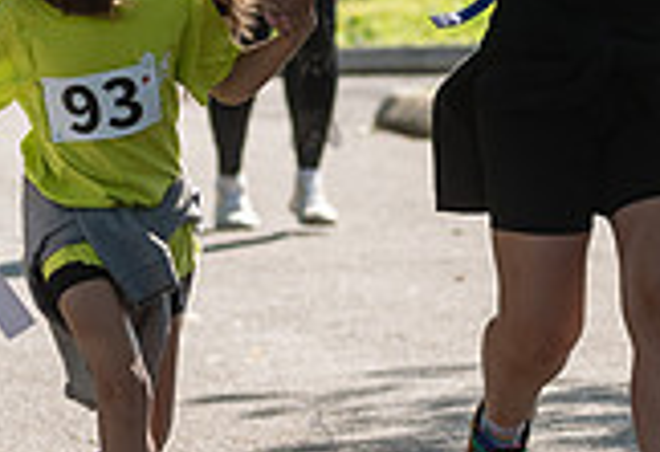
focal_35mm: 581
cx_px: 564
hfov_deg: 3.5
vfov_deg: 2.4
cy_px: 68
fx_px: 10743
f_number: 4.5
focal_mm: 135
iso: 500
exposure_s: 1/1250
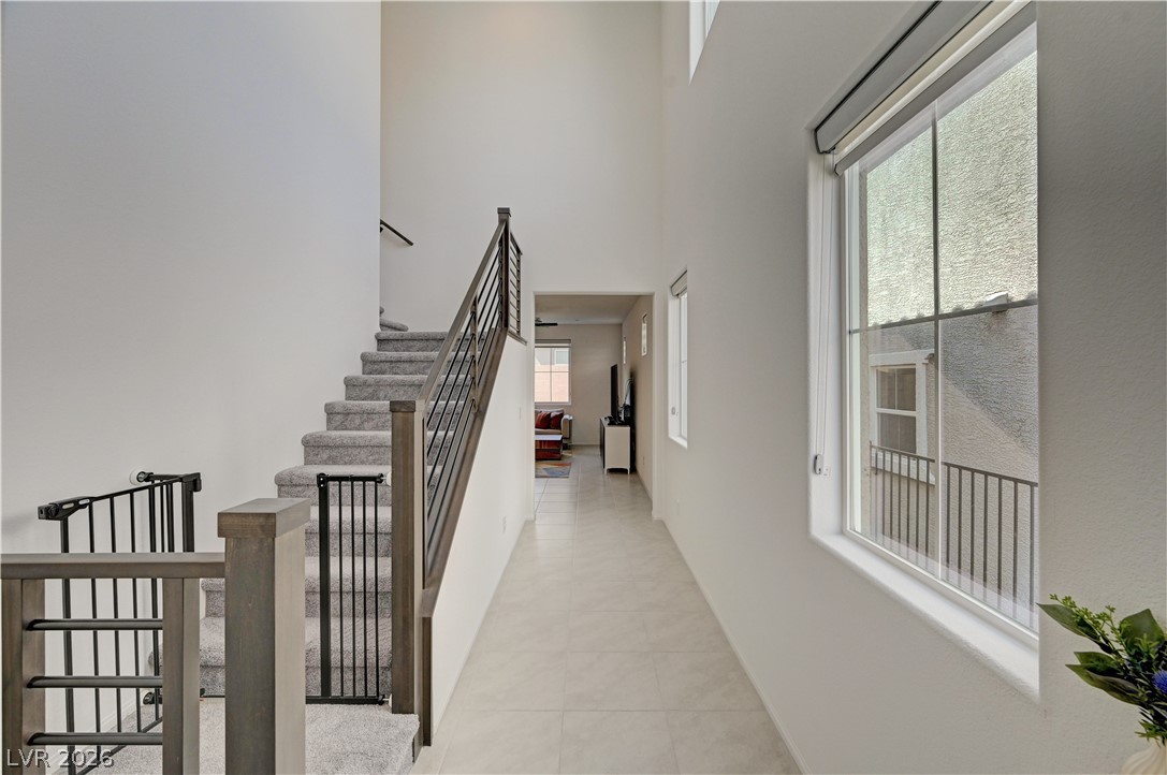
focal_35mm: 14
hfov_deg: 104.3
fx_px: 453
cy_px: 388
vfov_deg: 81.1
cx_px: 584
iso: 800
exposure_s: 1/100
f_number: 8
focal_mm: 14
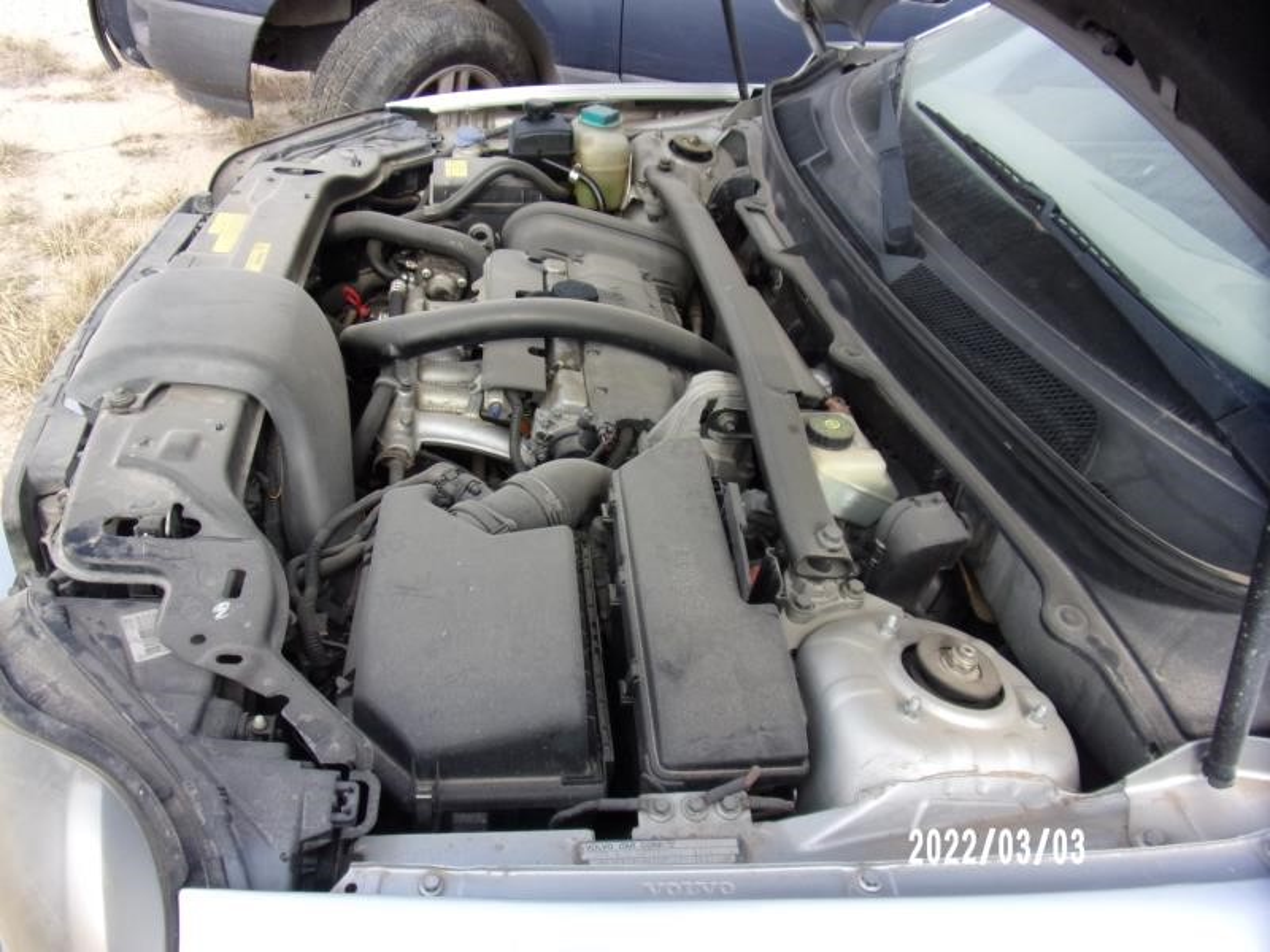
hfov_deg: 71.6
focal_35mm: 24
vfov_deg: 56.8
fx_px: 881
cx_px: 635
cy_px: 476
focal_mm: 4.3
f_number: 3.3
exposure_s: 1/400
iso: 80
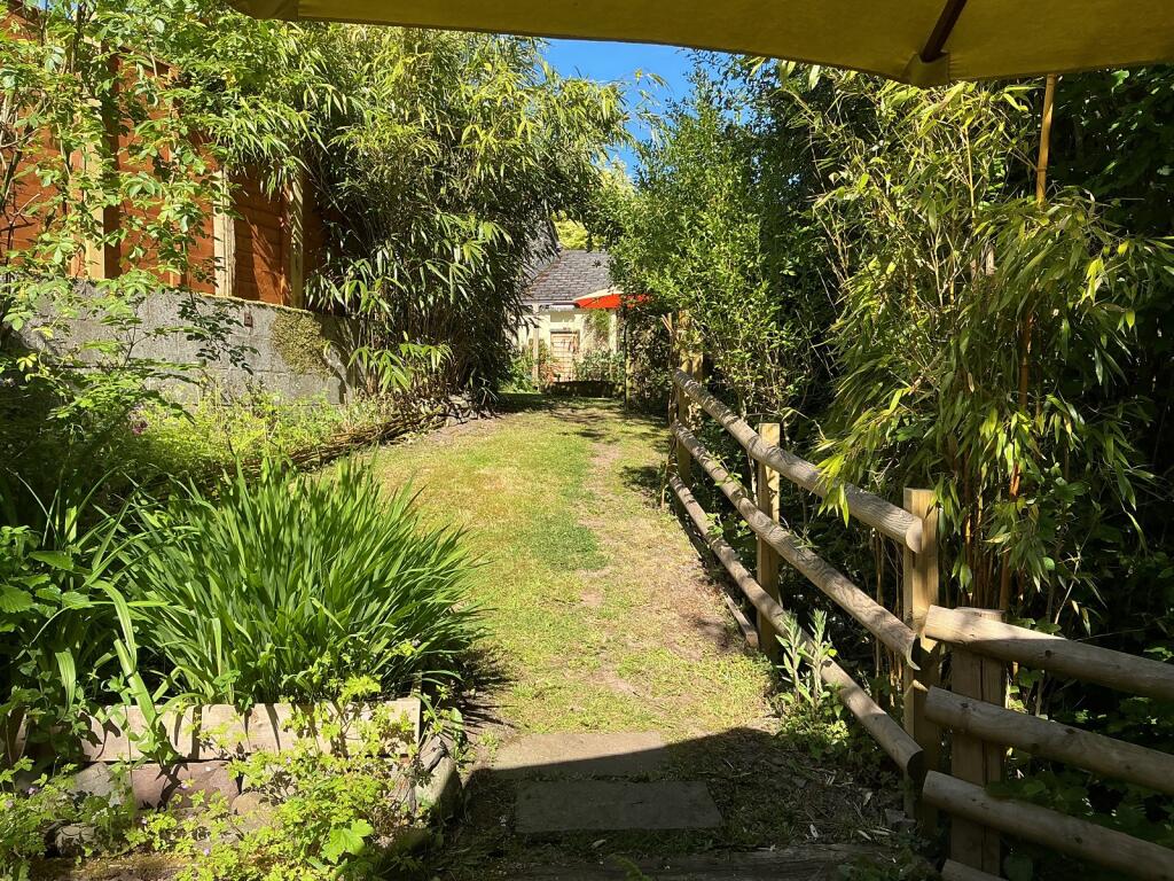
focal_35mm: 29
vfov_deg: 48.2
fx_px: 984
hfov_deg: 61.7
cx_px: 587
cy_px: 440
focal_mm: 3
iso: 25
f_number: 1.8
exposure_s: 1/674
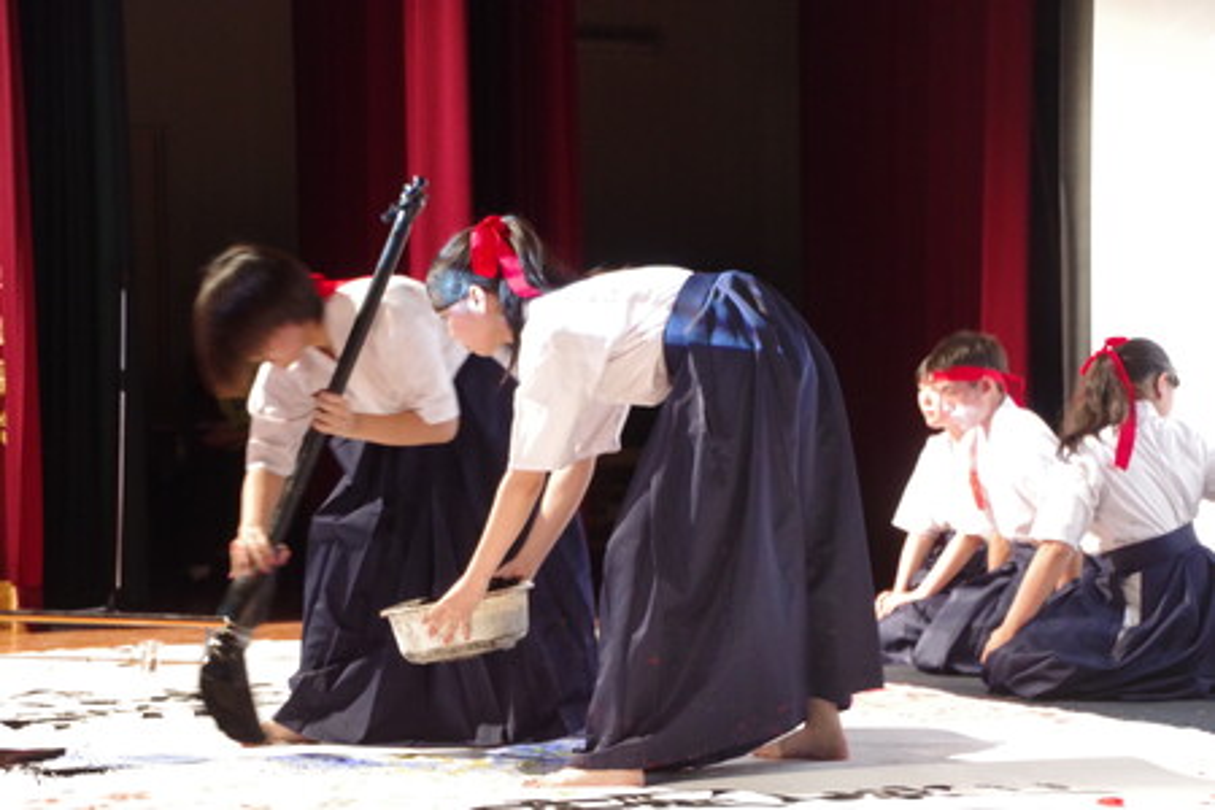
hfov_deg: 17.1
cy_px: 405
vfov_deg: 11.4
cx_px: 608
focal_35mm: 120
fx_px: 4050
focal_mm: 80
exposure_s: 1/20
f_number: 5.6
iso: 6400
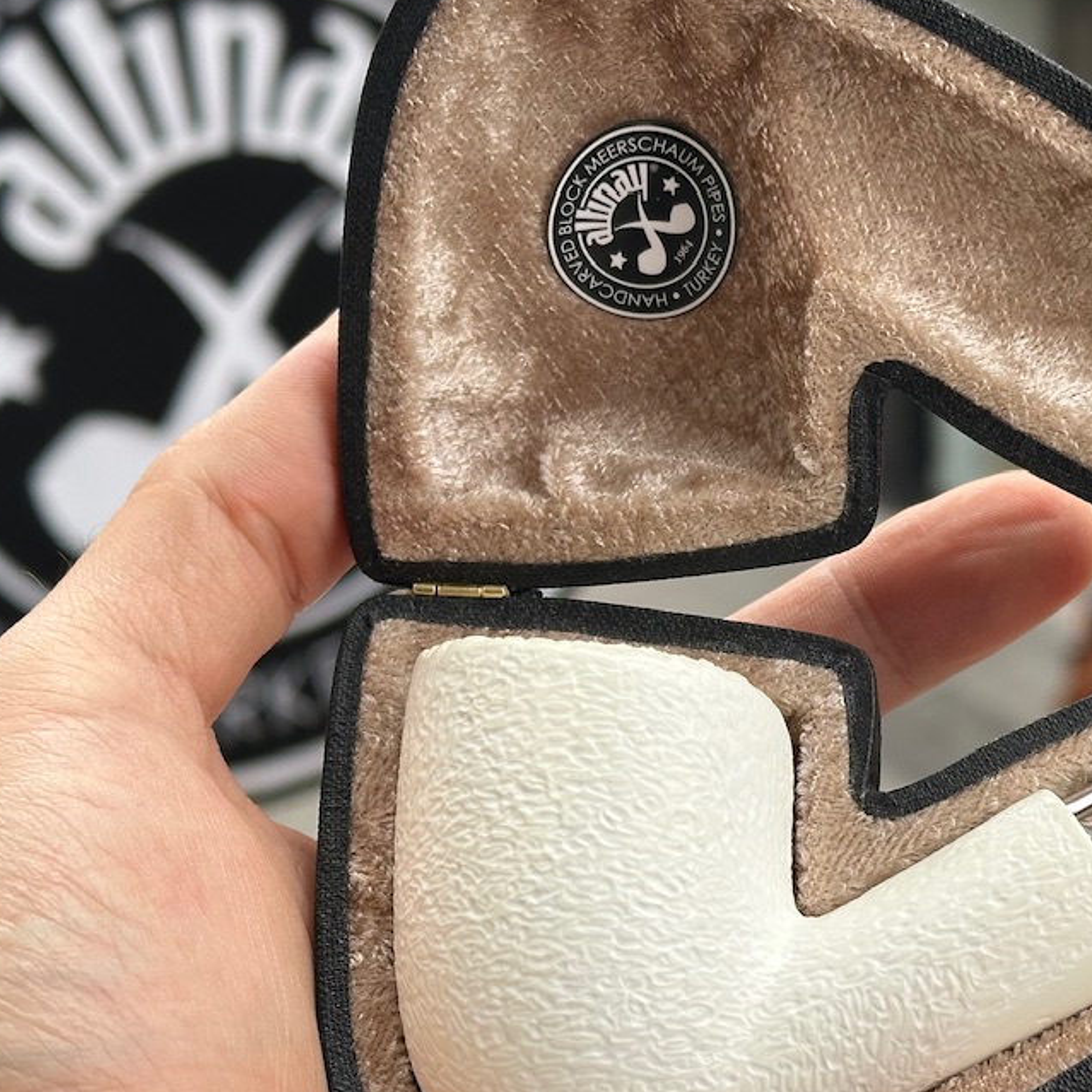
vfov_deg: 20.4
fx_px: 3034
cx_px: 849
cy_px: 535
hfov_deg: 20.2
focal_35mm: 85
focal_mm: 6.86
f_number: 1.78
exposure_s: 1/608
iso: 64
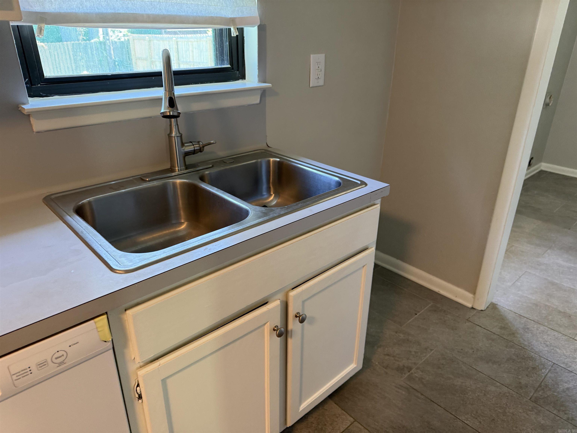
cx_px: 288
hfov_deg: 71.6
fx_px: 400
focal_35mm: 24
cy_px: 216
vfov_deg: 56.8
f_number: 1.78
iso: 250
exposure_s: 1/60
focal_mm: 6.76
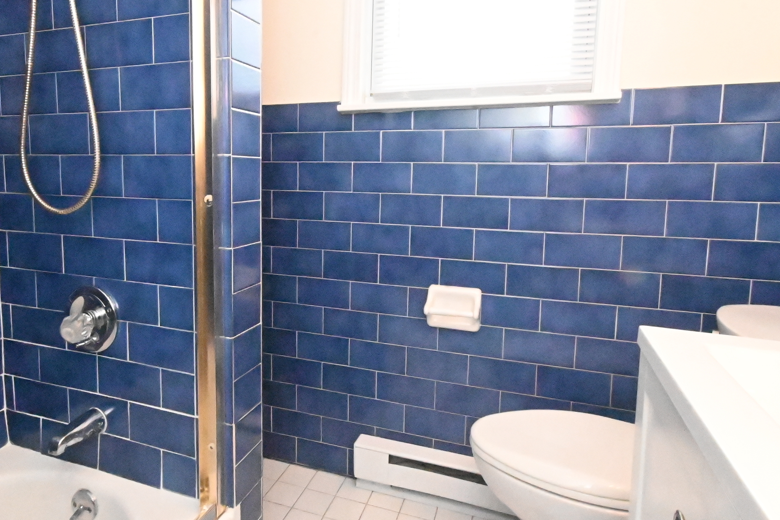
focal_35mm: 21
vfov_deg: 59.3
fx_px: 455
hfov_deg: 80.7
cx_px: 331
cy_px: 224
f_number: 20
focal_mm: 10
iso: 51200
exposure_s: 1/160
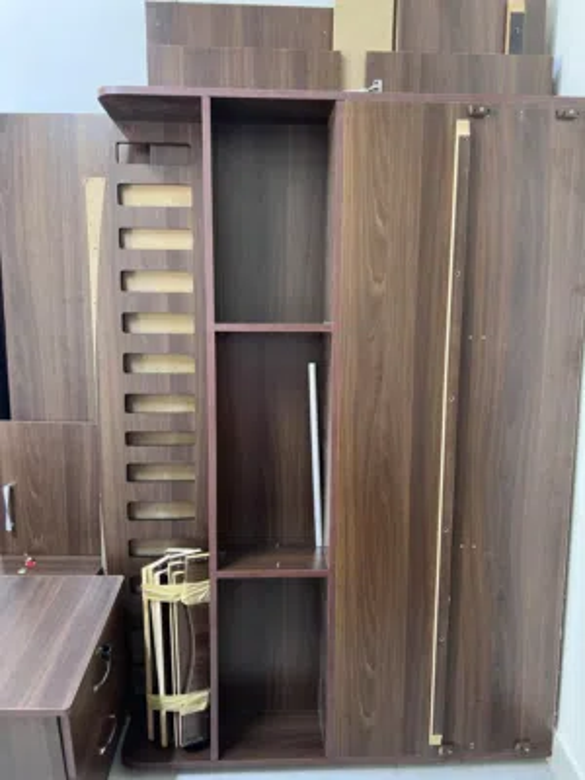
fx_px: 586
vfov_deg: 67.3
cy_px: 390
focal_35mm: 26
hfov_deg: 53.1
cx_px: 292
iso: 320
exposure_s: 1/50
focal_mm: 5.7
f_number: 1.5
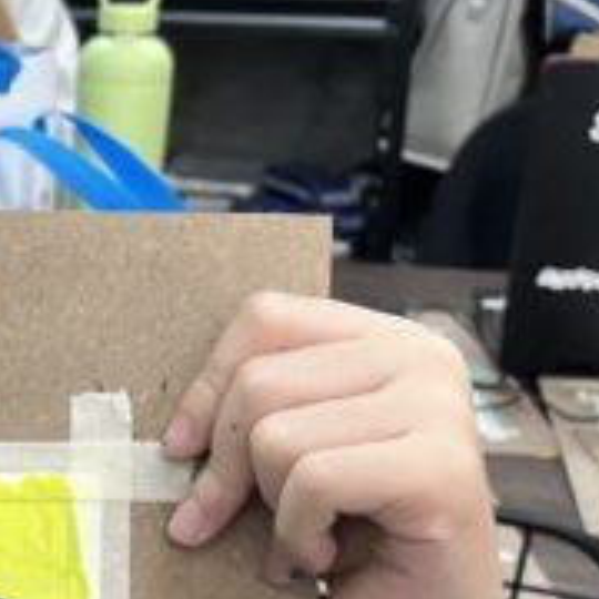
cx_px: -379
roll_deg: -0.1
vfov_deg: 13.5
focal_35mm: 128
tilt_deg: -19.6
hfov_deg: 12.7
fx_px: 2506
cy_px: 566
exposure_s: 1/100
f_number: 1.6
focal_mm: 5.1
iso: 50
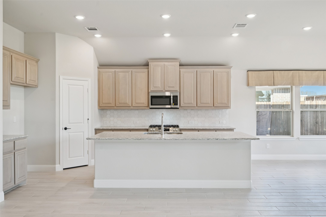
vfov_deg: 47.9
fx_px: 244
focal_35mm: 27
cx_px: 163
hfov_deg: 67.4
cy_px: 108
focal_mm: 27
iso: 400
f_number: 8
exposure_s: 1/30
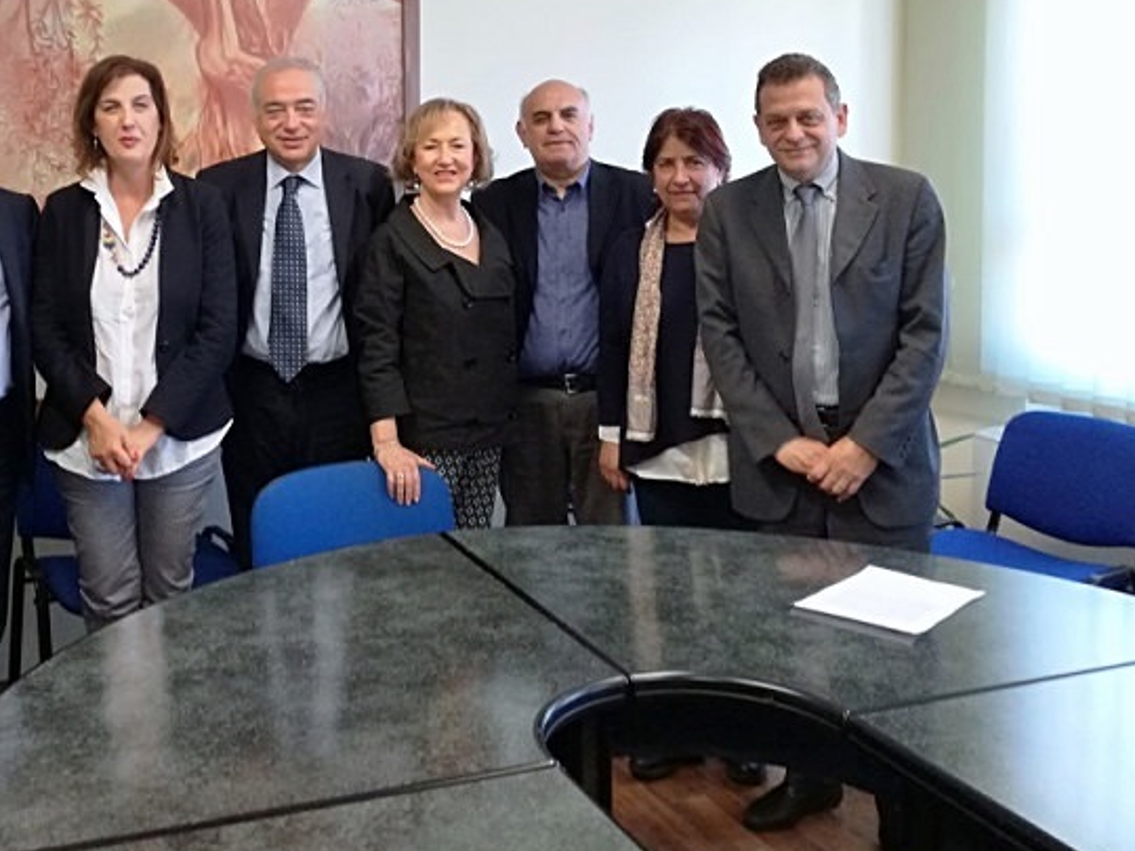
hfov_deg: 46.3
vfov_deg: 35.3
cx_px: 404
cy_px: 231
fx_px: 1312
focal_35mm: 40
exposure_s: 1/33.3
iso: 160
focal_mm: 3.79
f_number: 2
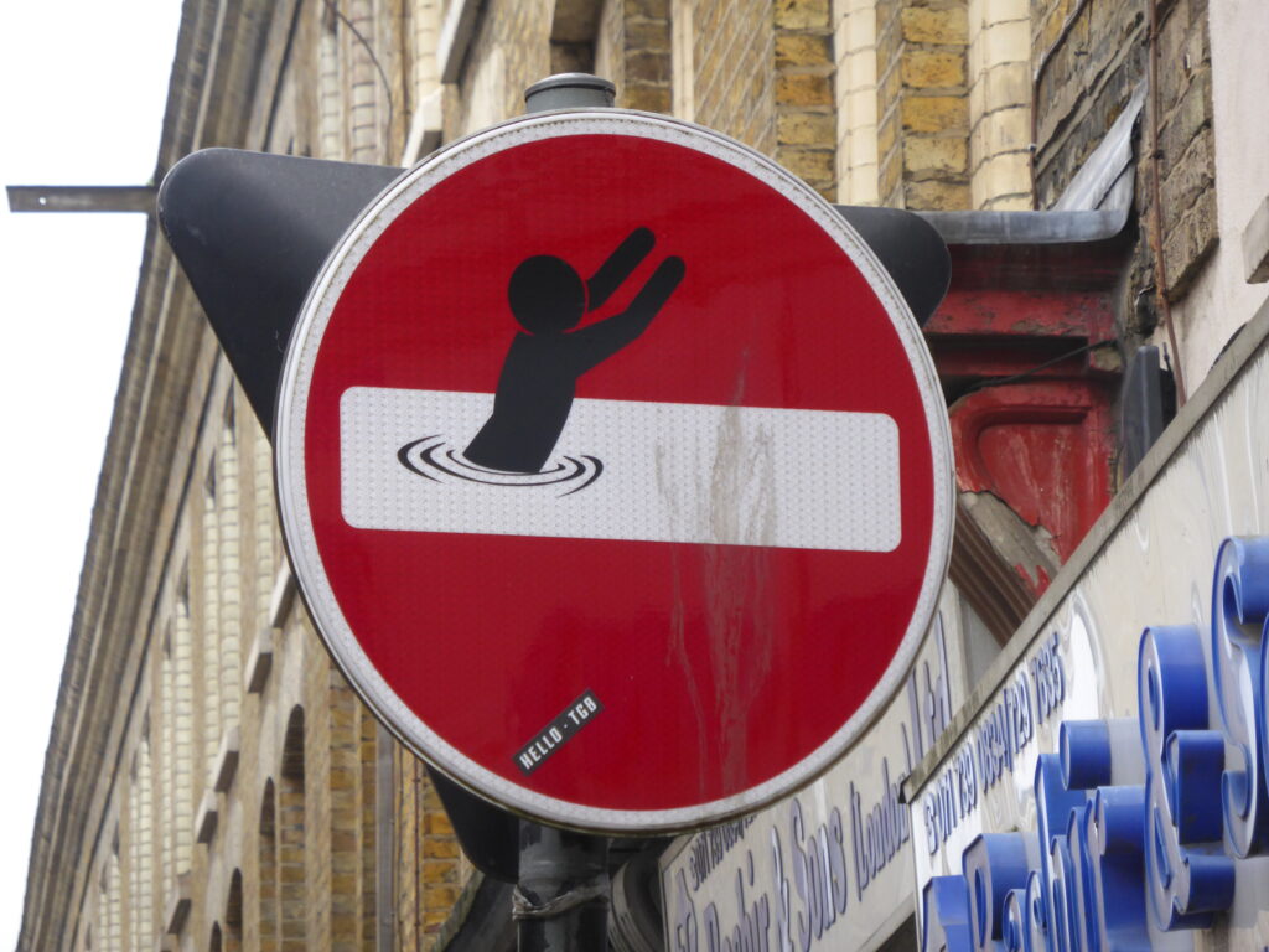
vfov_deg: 6.4
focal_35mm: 231
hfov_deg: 8.6
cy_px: 476
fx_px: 8468
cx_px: 634
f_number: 5.6
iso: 160
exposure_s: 1/80
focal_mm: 41.3
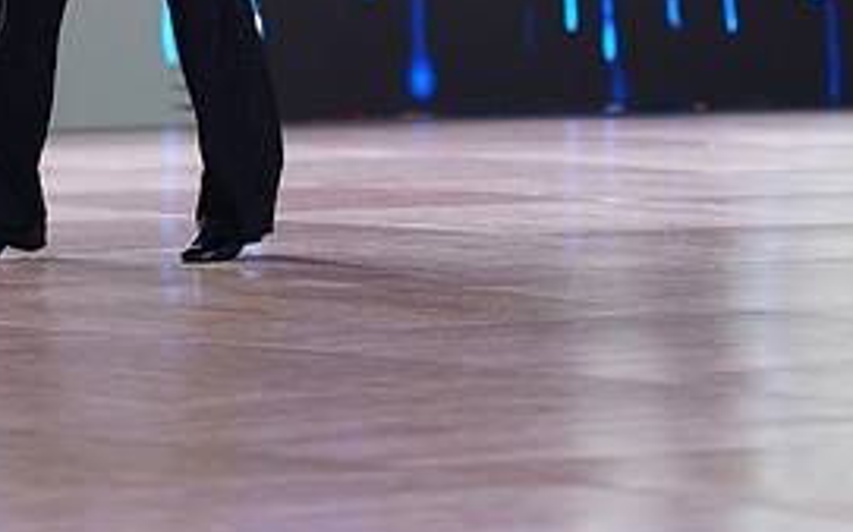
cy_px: -327
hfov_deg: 7.2
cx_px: 266
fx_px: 6737
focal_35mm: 290
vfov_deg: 4.5
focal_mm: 133
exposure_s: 1/500
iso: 1250
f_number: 2.8
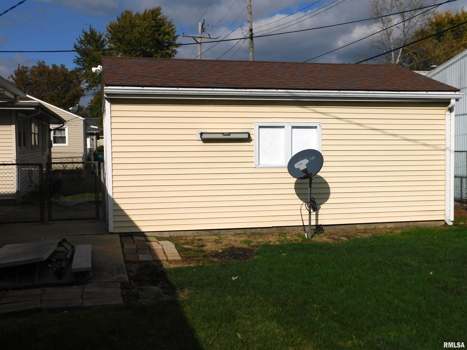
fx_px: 540
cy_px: 175
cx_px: 234
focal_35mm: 40
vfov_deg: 36.0
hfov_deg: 46.8
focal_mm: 7.1
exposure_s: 1/1500
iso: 125
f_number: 7.2
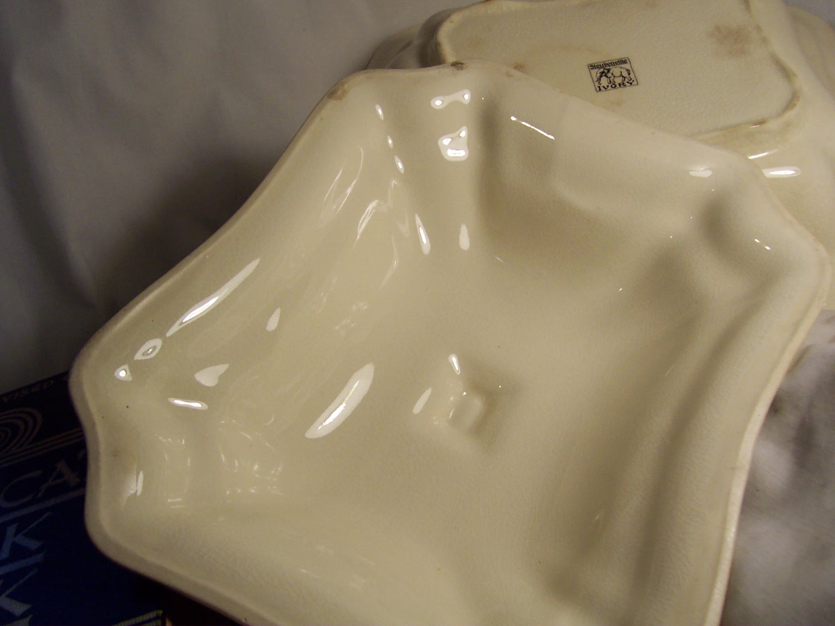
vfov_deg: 38.7
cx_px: 418
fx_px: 893
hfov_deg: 50.1
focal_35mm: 37
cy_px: 313
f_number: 2.8
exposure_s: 1/250
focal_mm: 5.6
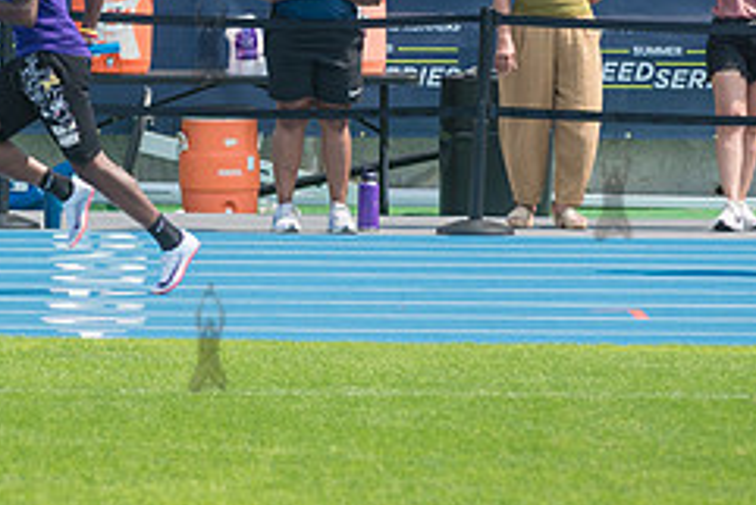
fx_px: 11725
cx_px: 162
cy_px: 97
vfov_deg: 2.5
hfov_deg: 3.7
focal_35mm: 558
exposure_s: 1/800
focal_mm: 185
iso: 160
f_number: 5
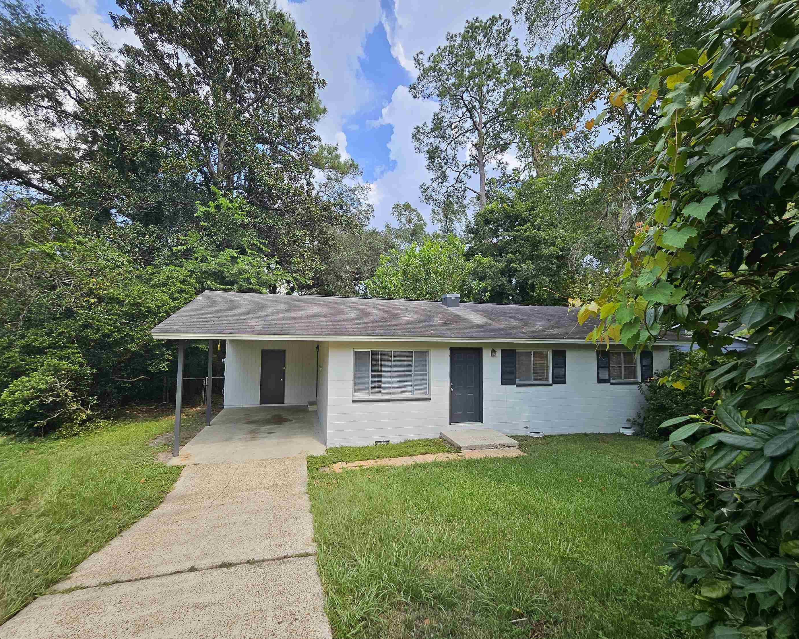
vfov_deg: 88.0
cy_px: 317
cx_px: 388
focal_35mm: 14
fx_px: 331
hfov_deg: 100.7
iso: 32
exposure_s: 1/263
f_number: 2.2
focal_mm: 1.74
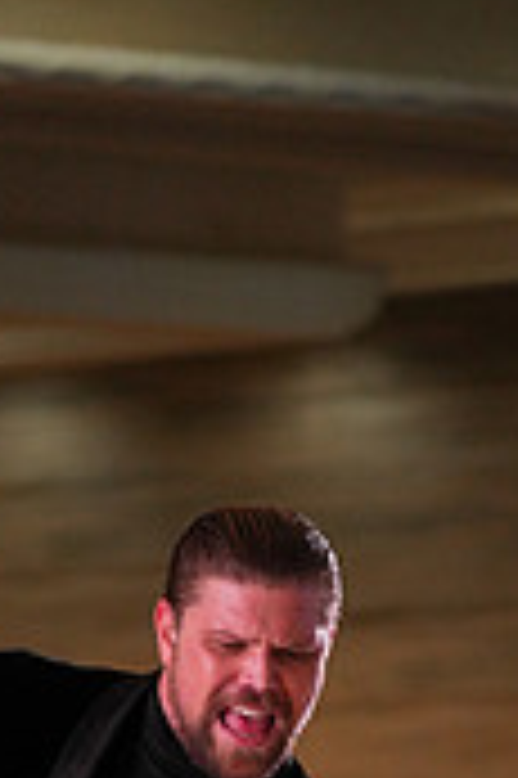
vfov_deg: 4.1
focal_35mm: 500
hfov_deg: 2.7
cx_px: -97
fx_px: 10812
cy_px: 1277
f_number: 4
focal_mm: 149
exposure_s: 1/500
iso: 1250
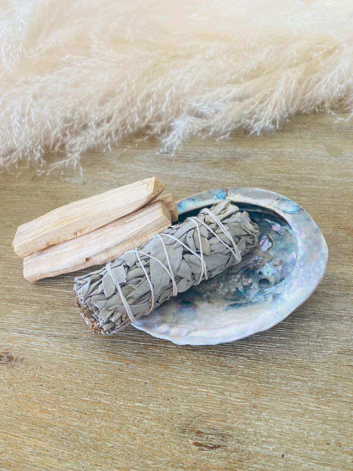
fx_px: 354
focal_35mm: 26
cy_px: 236
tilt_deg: -48.5
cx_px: 176
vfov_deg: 67.3
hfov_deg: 53.1
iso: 125
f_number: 1.8
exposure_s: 1/100
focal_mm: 4.25
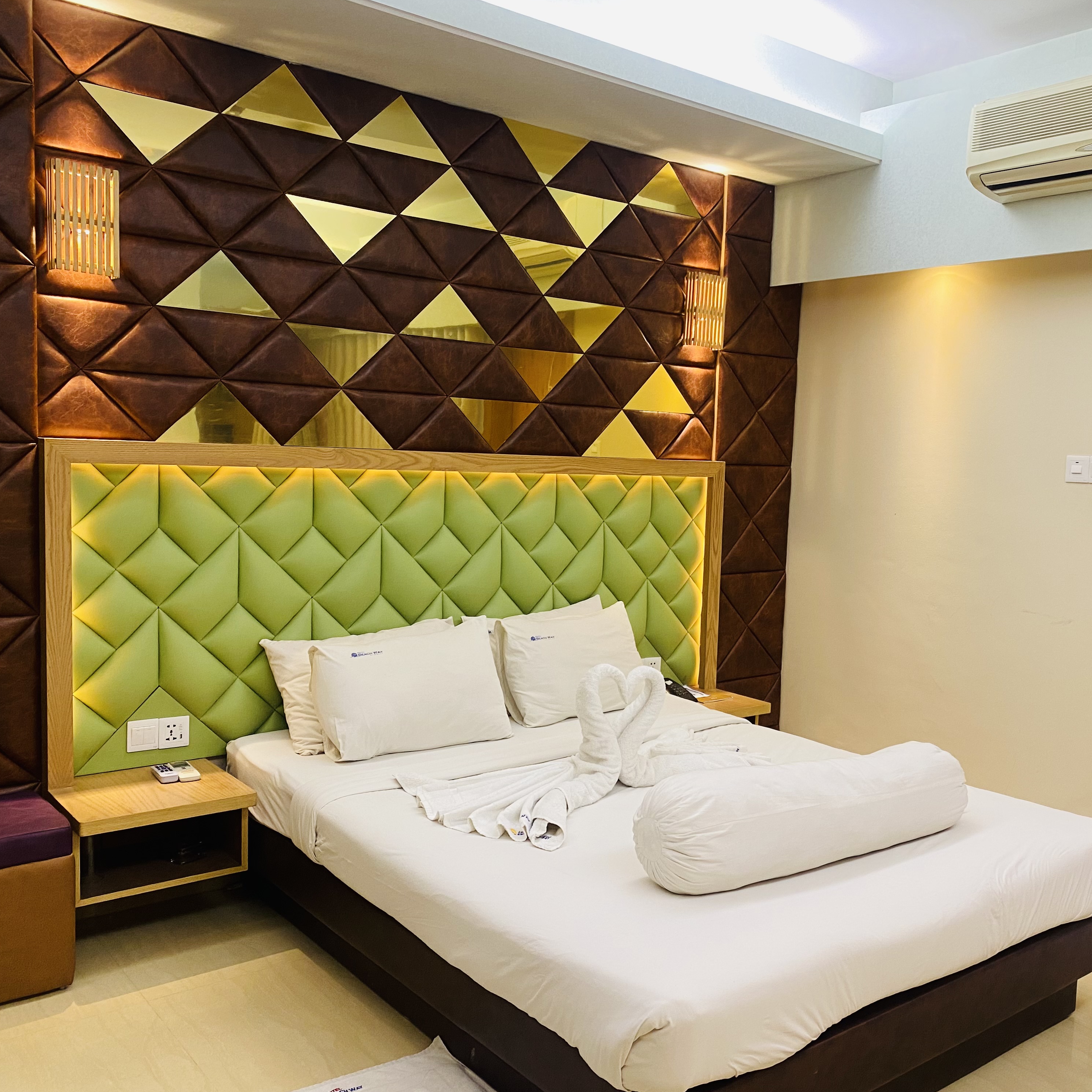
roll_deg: -2.8
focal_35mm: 31
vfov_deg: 52.5
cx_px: 644
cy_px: 542
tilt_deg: -5.5
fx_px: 1106
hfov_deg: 52.2
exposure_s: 1/50
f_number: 1.8
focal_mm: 4.25
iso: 100
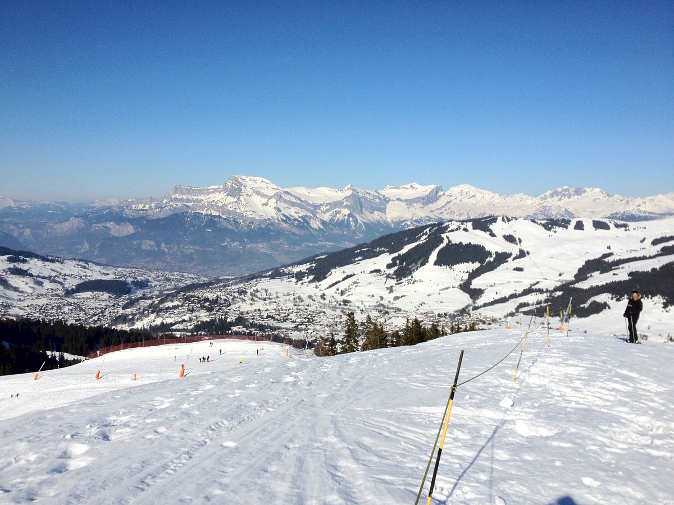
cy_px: 252
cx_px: 337
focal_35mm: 35
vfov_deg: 40.7
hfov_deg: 52.6
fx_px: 681
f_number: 2.4
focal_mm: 4.28
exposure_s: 1/4608
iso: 64
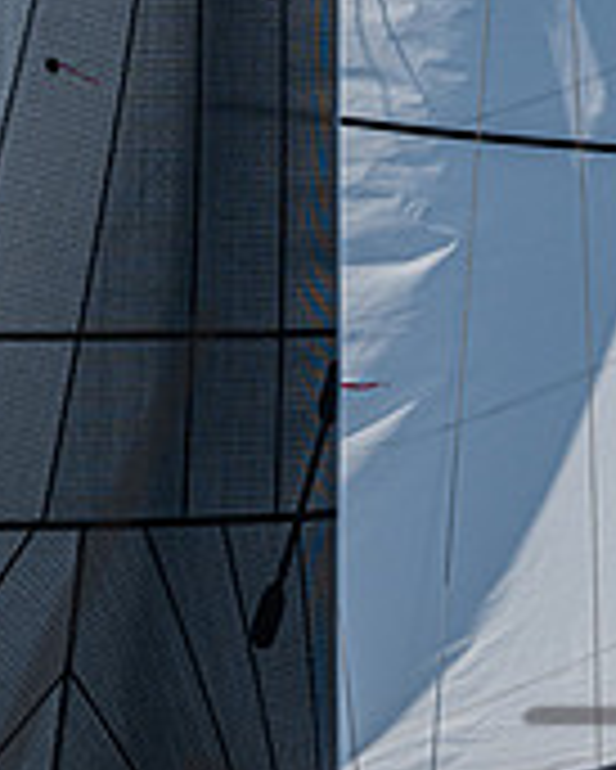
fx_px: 20970
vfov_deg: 2.1
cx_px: 611
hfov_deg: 1.7
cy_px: 669
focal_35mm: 921
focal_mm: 220
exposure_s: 1/4000
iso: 400
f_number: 5
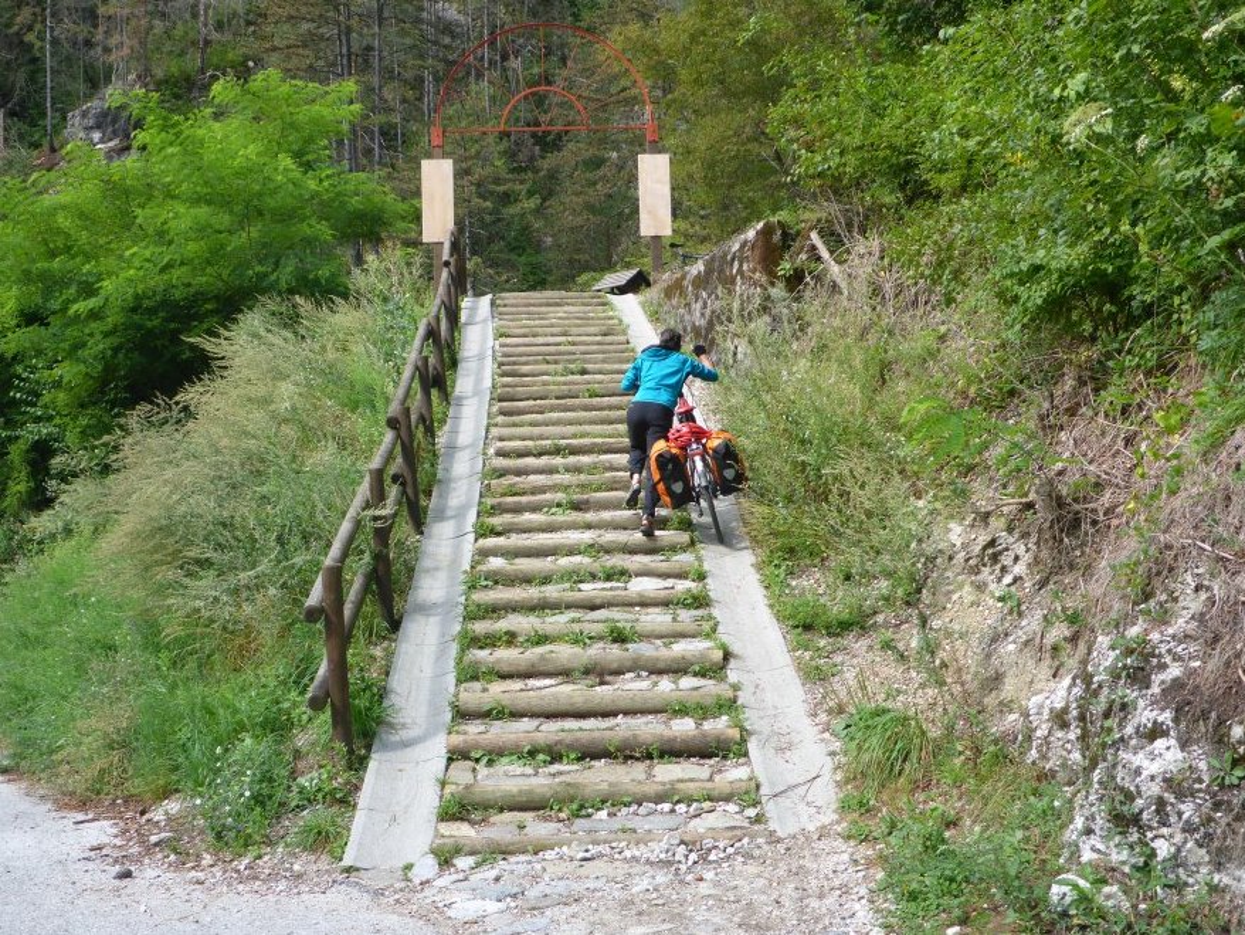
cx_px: 622
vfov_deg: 41.8
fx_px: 1223
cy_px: 468
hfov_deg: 53.9
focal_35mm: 34
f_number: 3.7
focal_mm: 6
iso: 100
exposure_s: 1/250
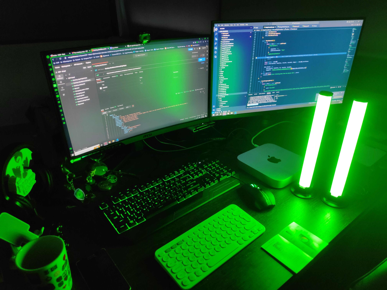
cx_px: 194
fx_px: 224
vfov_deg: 66.0
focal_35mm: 20
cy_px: 145
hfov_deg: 81.7
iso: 423
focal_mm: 3.94
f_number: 1.9
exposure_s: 1/50
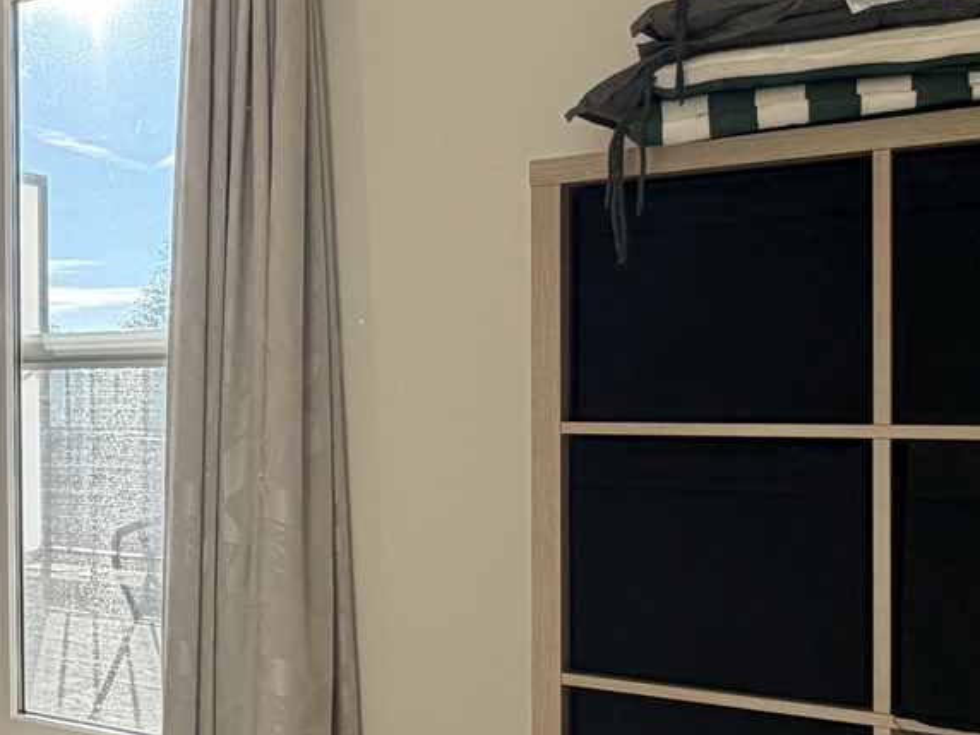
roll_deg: +1.0
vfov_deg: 30.9
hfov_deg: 32.4
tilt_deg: +0.2
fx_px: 1331
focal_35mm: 47
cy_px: 394
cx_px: -236
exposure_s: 1/233
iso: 50
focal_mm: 2.22
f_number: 2.2
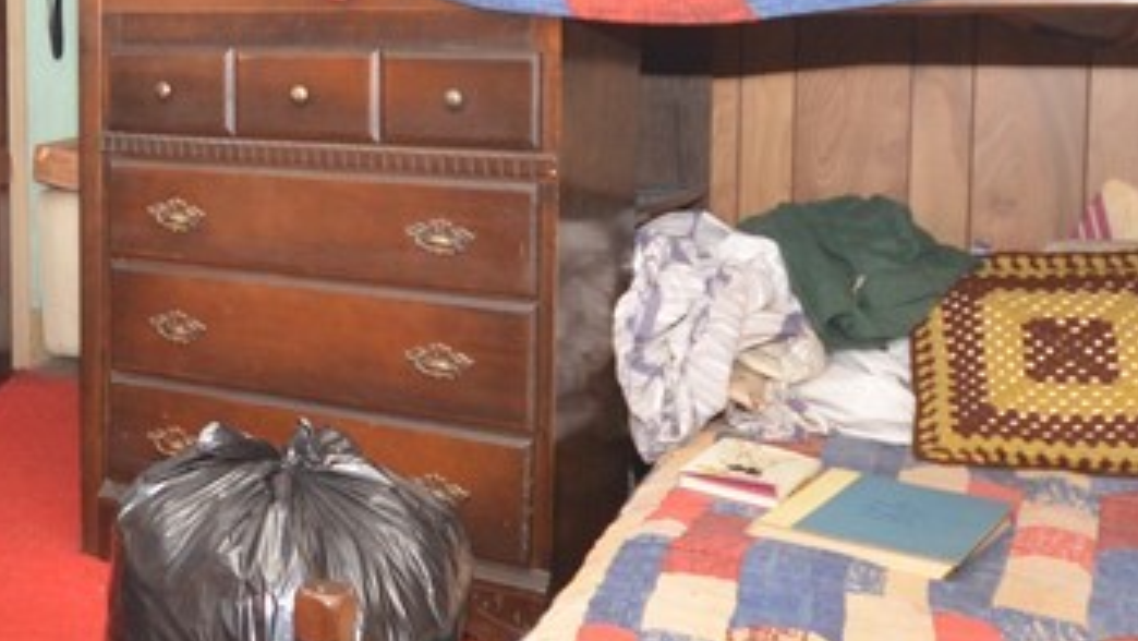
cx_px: 60
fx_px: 1479
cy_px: 54
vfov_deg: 23.7
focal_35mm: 49
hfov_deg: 38.4
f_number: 4
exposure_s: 1/60
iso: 800
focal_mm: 10
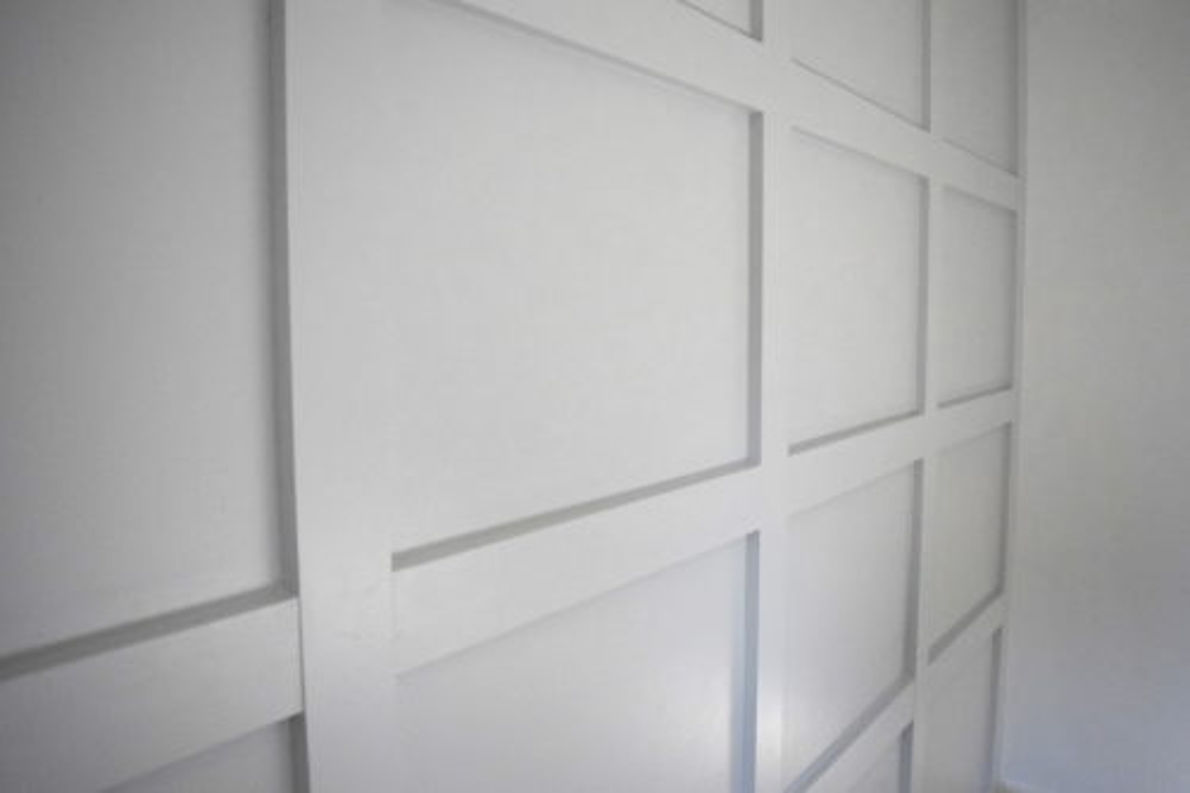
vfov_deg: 47.9
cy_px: 396
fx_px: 892
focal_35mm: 27
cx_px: 595
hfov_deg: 67.4
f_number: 4
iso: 3200
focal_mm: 18
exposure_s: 1/4000
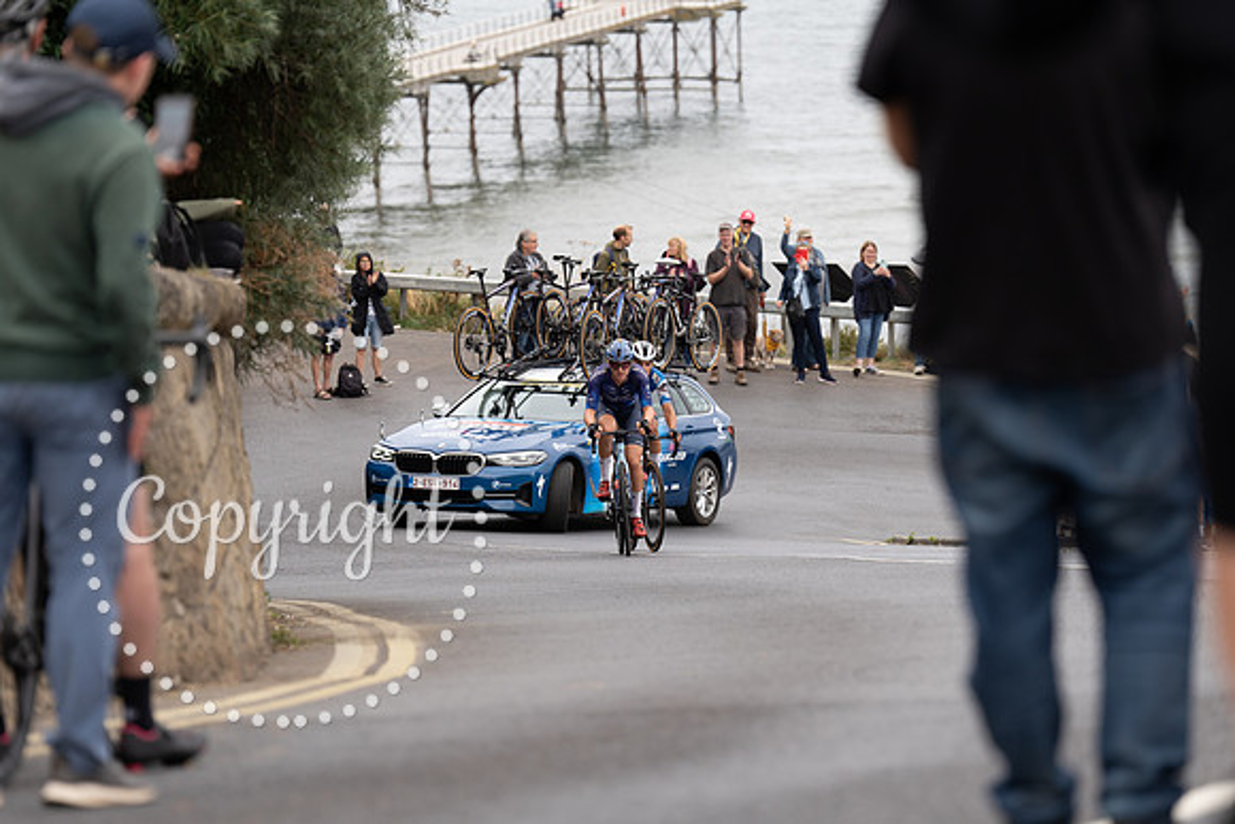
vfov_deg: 8.7
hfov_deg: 13.0
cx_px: 618
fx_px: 5421
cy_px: 412
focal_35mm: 158
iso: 320
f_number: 3.5
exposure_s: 1/1000
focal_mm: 158
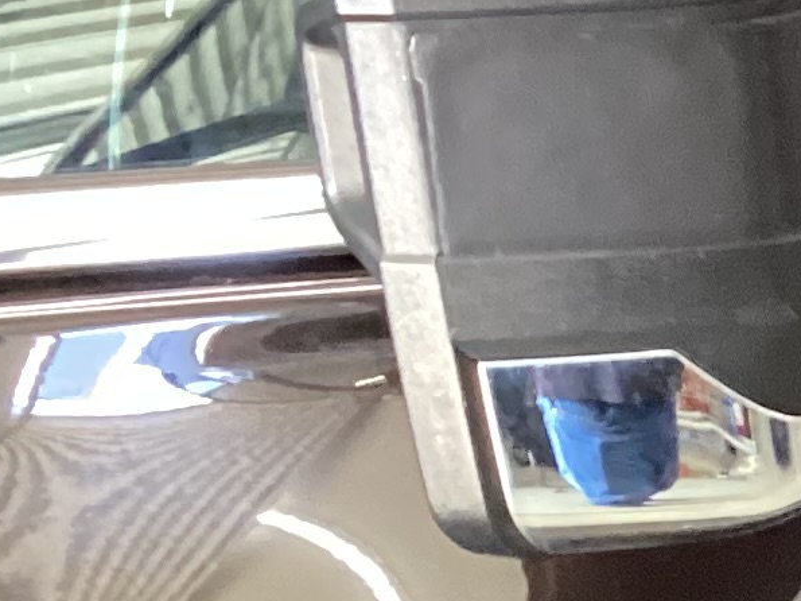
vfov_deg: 8.5
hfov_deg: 10.6
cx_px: 1645
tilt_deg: -23.6
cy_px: 881
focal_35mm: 170
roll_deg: +0.8
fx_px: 3933
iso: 320
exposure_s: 1/40
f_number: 2.4
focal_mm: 3.3
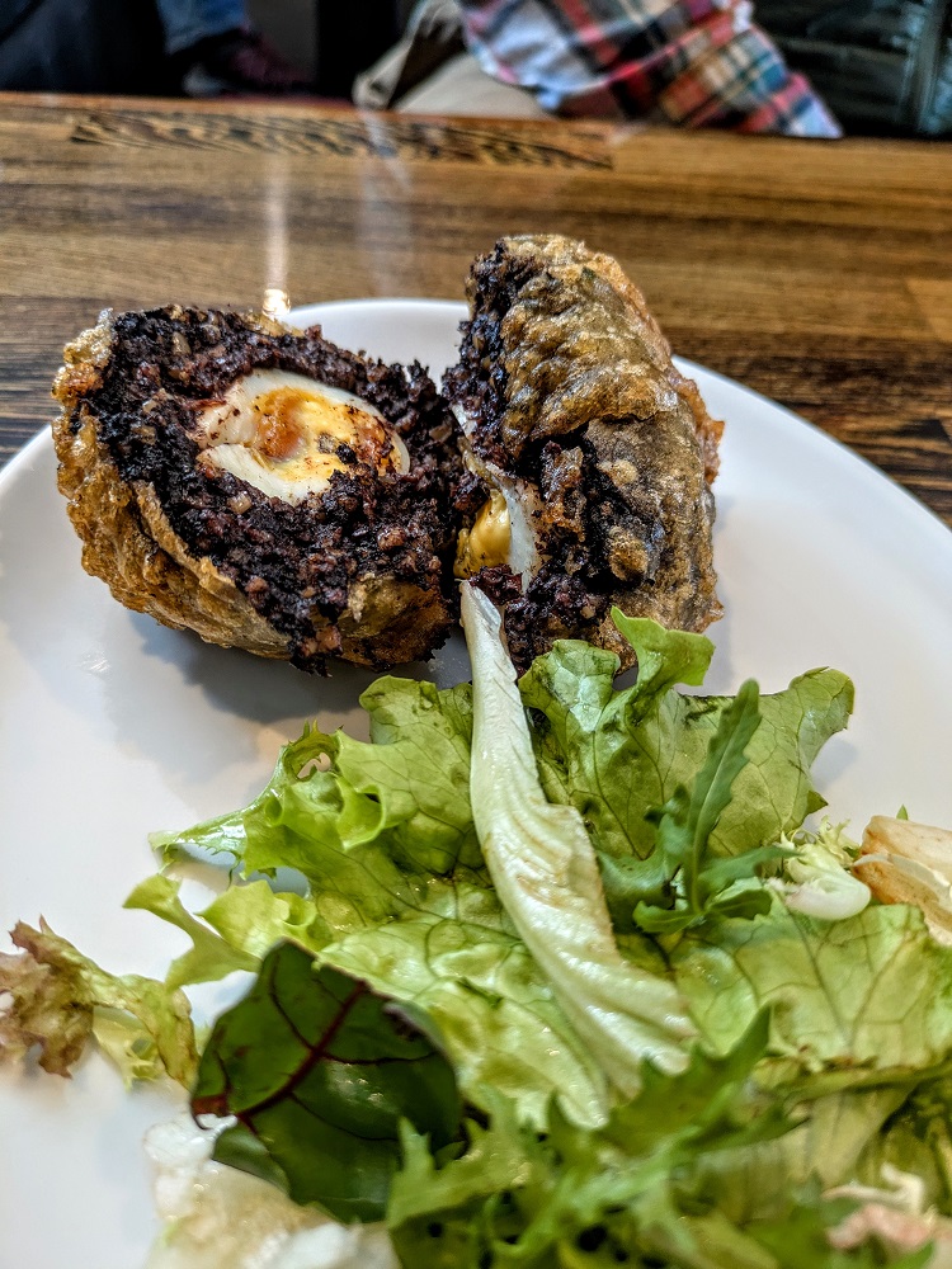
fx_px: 917
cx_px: 476
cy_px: 634
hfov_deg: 54.9
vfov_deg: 69.4
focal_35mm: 25
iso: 322
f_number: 1.89
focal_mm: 5.43
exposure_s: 1/50
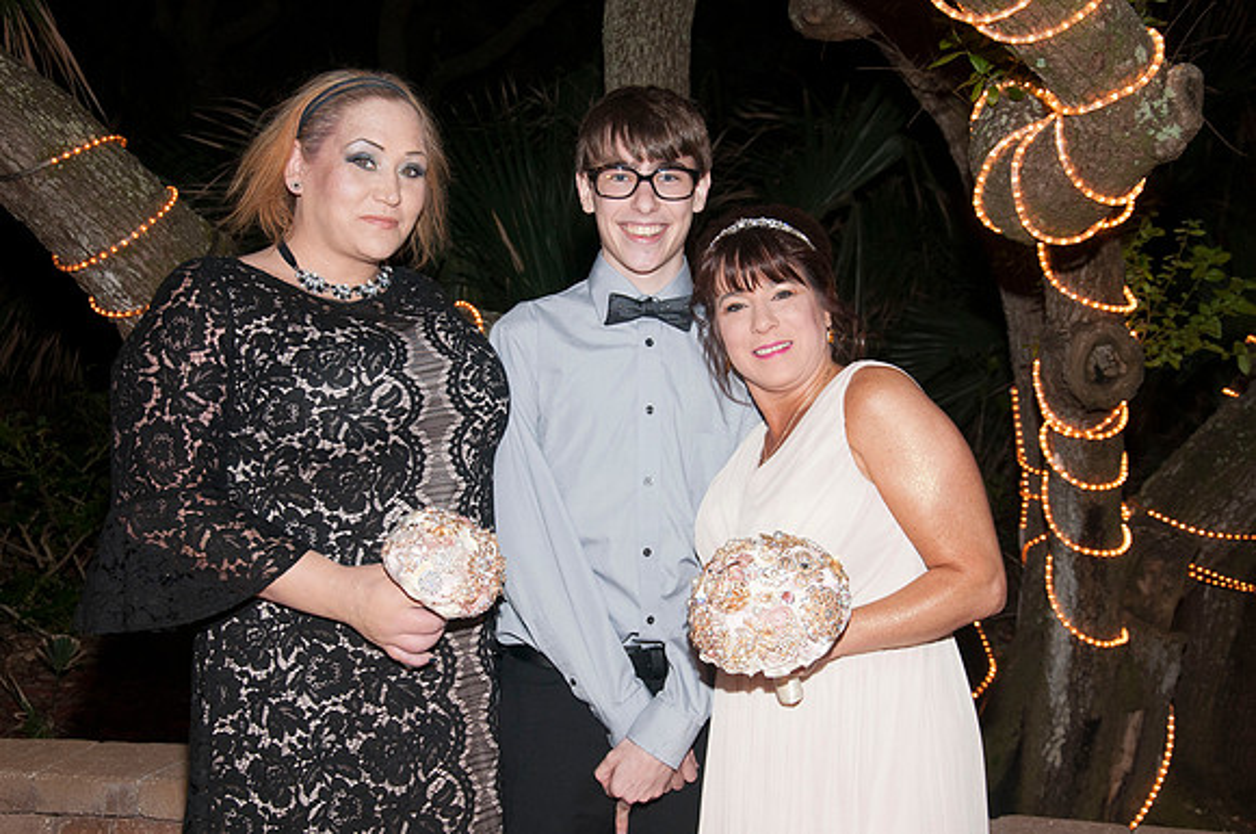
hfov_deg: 35.1
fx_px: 1986
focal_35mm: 57
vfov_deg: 23.7
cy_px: 417
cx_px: 628
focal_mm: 38
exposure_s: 1/30
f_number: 5.6
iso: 400
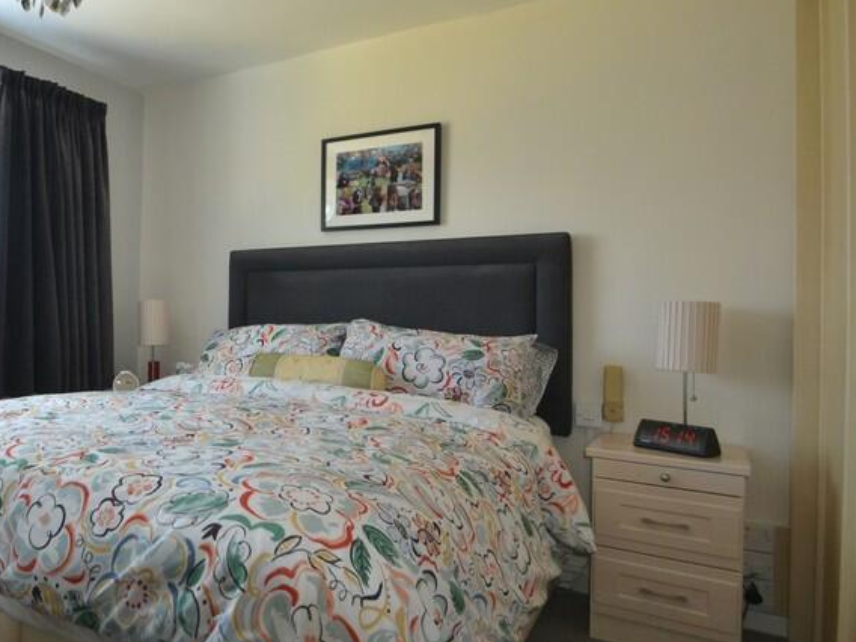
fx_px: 643
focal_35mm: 26
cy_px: 286
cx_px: 200
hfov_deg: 62.9
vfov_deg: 53.0
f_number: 3.5
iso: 500
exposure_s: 1/60
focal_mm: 10
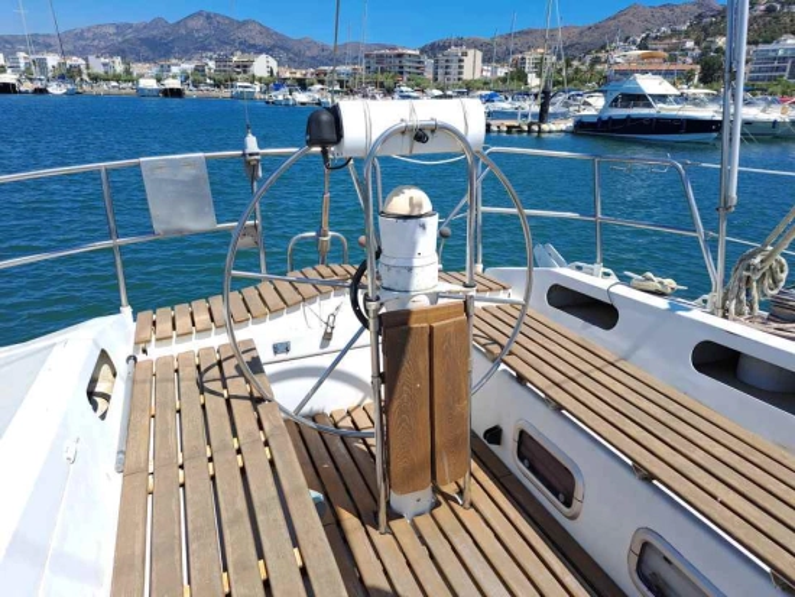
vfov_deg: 56.9
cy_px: 298
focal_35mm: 24
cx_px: 398
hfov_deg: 71.6
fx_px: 551
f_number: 1.8
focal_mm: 5.23
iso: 50
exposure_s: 1/1135
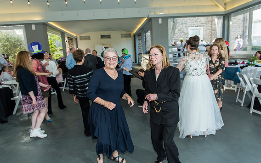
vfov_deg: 49.2
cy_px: 87
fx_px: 178
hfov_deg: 72.5
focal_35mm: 25
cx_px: 132
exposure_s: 1/160
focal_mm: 24
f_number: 4
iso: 640
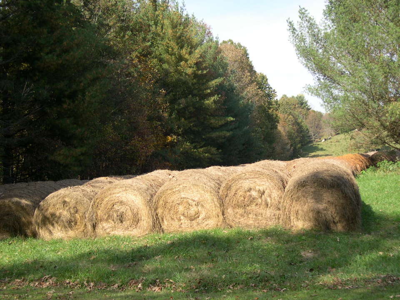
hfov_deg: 36.8
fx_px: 601
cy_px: 150
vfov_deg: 28.0
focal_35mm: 52
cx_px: 200
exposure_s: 1/501
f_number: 3.2
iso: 100
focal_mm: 11.1
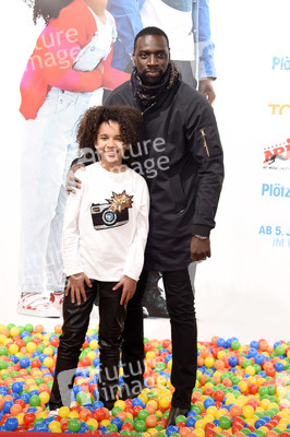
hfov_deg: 20.0
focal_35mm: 68
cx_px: 145
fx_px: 823
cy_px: 218
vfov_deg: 29.7
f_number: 5.6
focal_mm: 68
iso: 500
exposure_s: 1/200
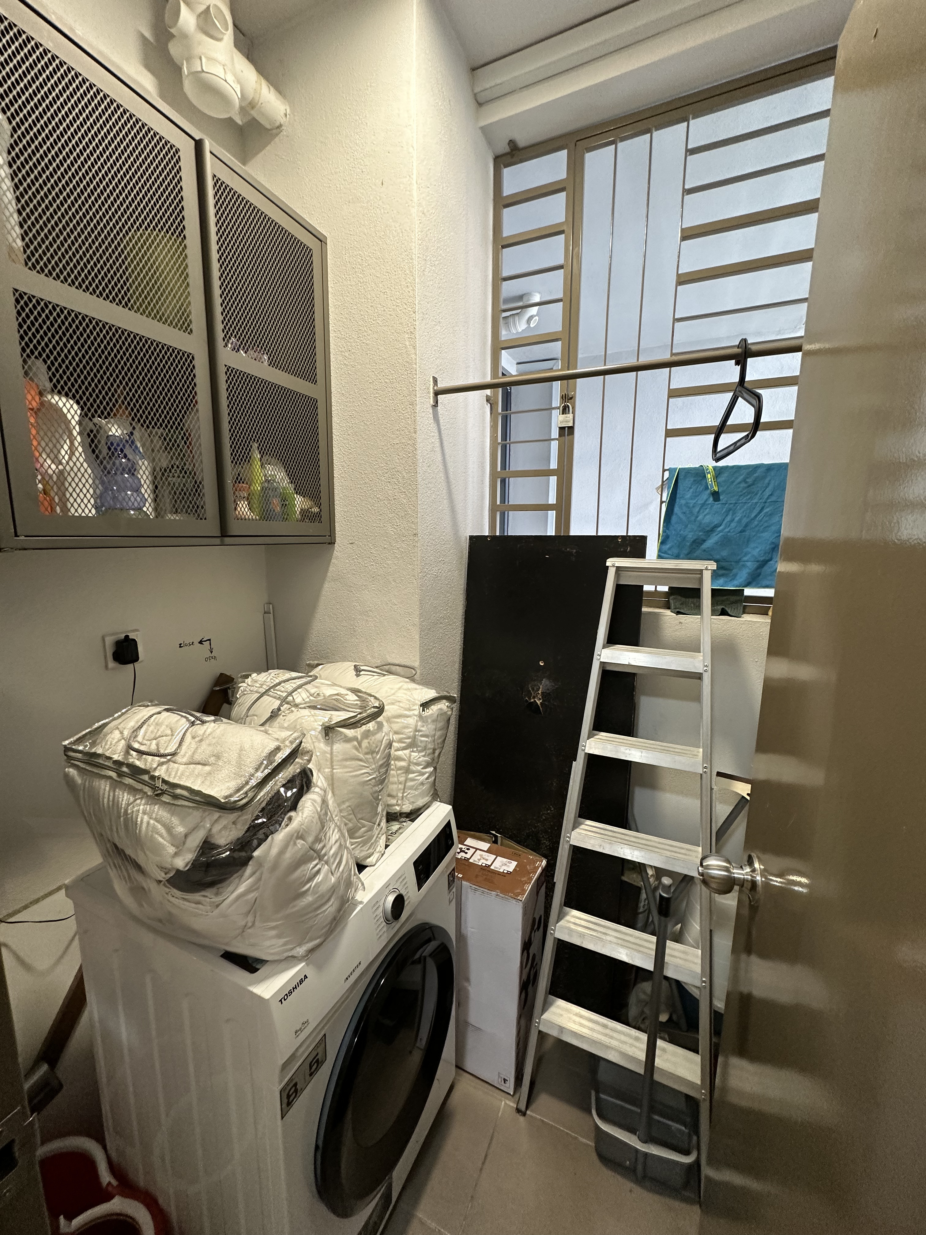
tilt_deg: -9.6
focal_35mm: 14
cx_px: 463
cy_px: 618
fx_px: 499
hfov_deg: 85.7
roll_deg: -0.9
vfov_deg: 102.1
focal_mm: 2.22
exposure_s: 1/50
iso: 200
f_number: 2.2
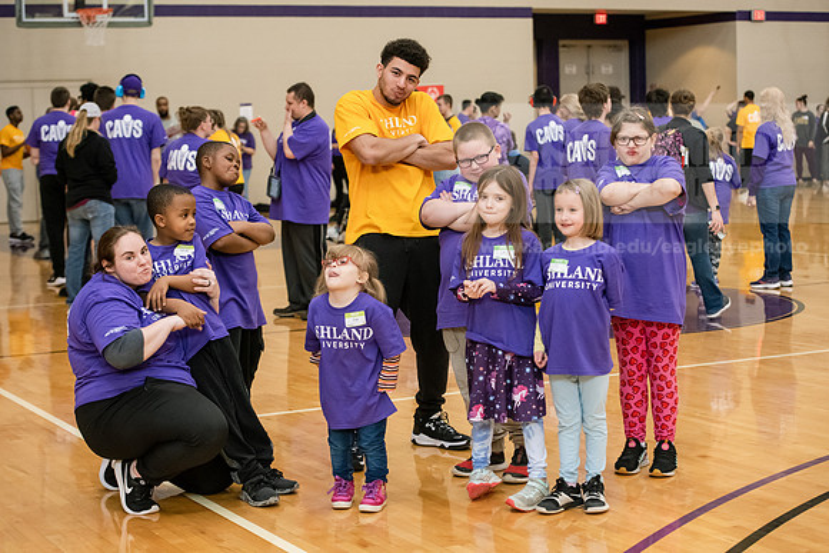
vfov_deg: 19.5
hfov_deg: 28.8
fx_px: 1612
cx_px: 414
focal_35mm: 70
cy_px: 276
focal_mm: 70
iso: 3200
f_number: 4
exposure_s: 1/200
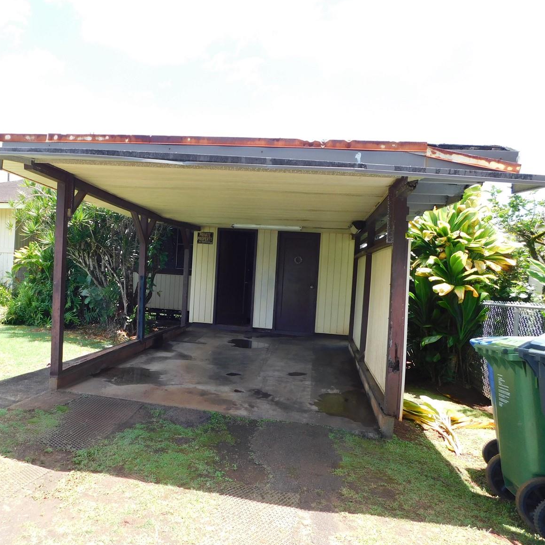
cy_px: 276
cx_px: 188
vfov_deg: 57.3
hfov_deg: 56.3
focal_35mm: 28
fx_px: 499
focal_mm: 4
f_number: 3
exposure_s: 1/320
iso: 125
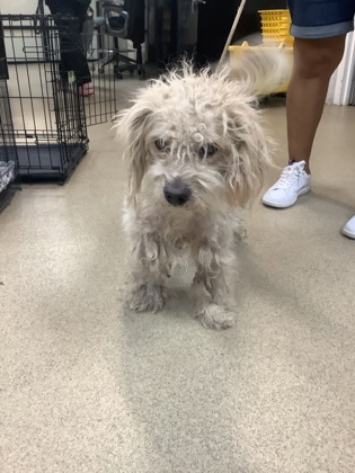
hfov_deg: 45.4
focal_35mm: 31
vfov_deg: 58.4
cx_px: 178
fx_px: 424
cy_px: 236
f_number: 2.4
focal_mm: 3.3
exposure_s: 1/60
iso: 200
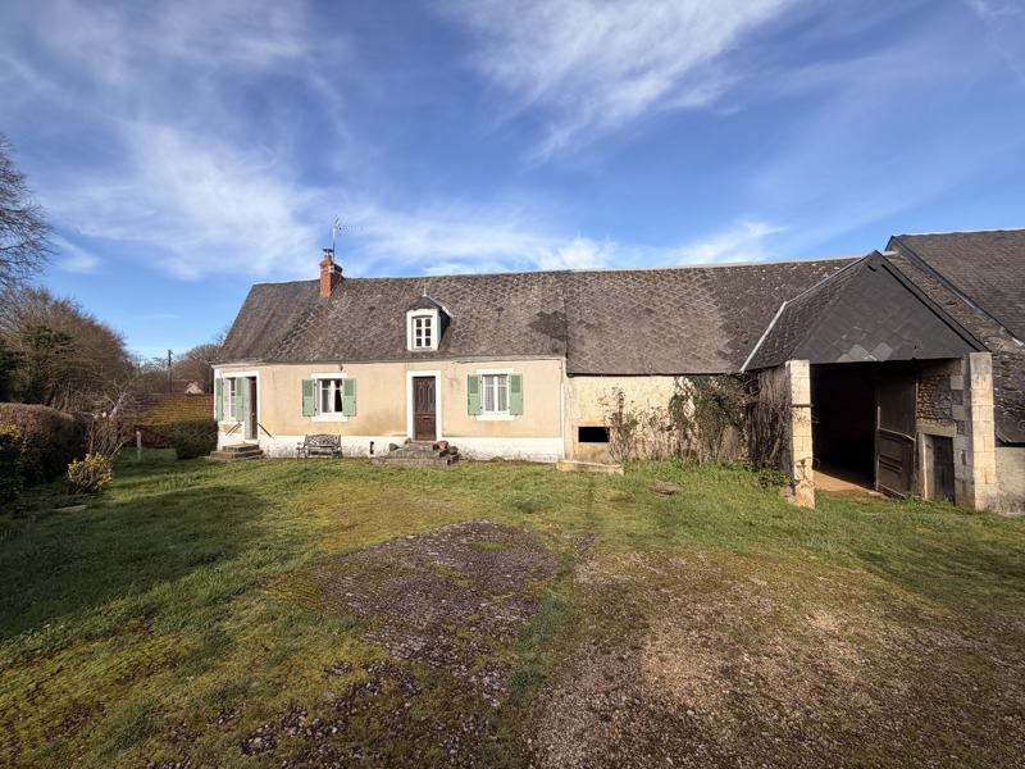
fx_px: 415
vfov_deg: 85.7
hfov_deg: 102.1
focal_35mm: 14
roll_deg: +0.6
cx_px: 512
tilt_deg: +0.6
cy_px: 384
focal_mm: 2.22
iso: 40
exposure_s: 1/770
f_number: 2.2
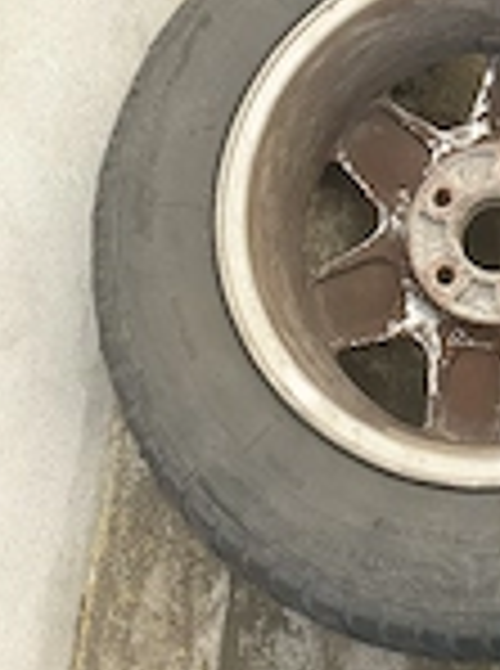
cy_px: -121
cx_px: 523
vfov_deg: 25.2
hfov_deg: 20.1
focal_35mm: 70
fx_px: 1354
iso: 50
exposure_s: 1/185
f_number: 2.4
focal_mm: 4.3
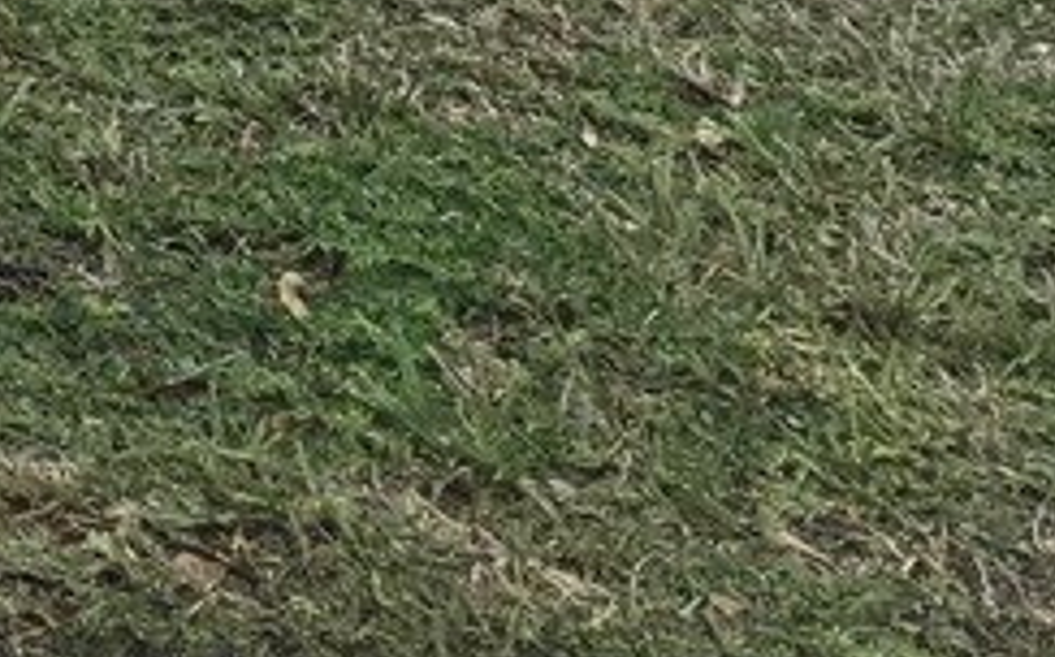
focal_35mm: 167
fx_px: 4797
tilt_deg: -0.7
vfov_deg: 6.6
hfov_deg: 9.2
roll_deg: +0.7
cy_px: -1764
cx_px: -2387
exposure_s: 1/2174
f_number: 1.78
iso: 80
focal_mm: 6.76
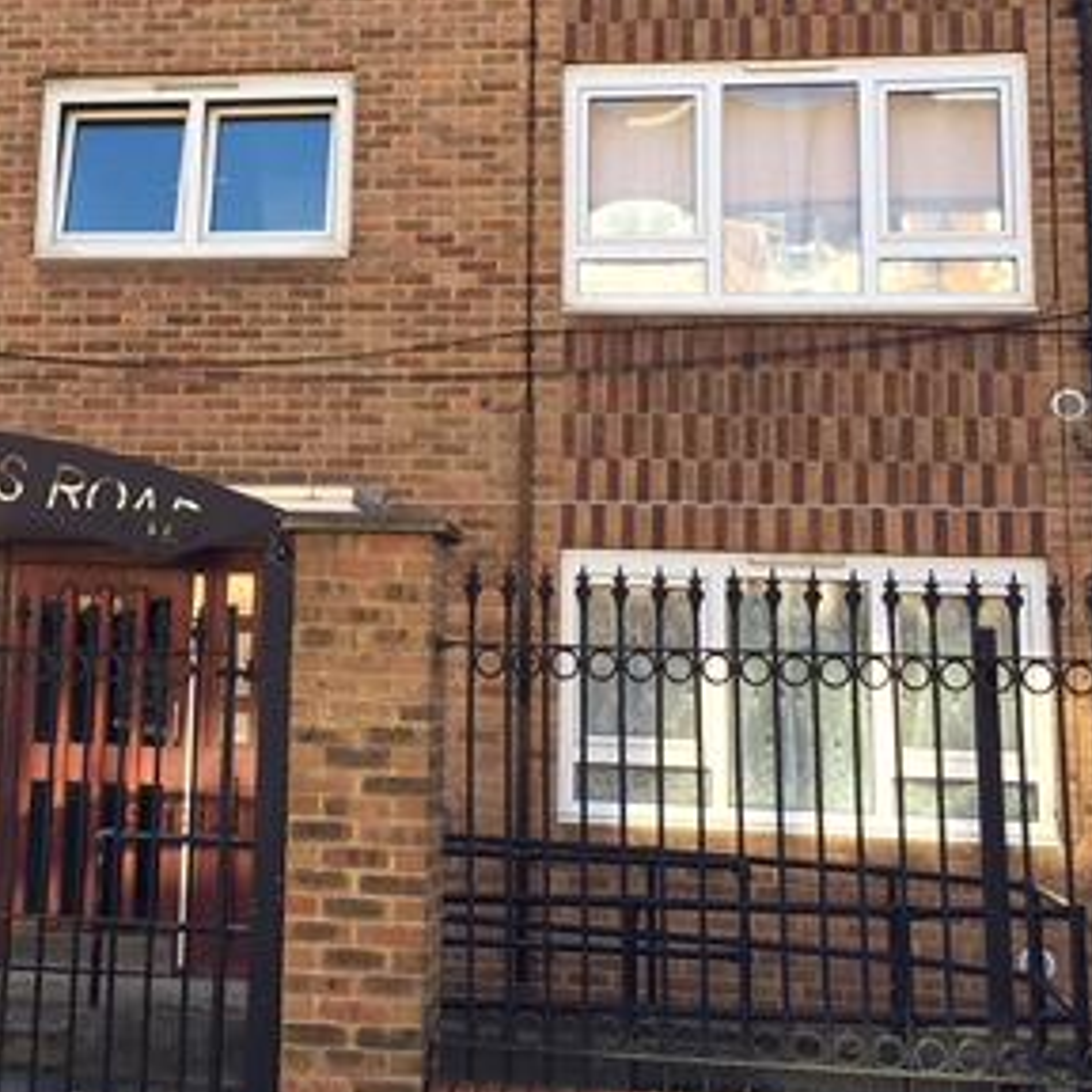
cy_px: 292
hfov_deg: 29.7
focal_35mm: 57
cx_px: 300
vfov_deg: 29.6
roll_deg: -1.9
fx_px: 2034
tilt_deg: +11.3
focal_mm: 4.15
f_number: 2.2
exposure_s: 1/377
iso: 32
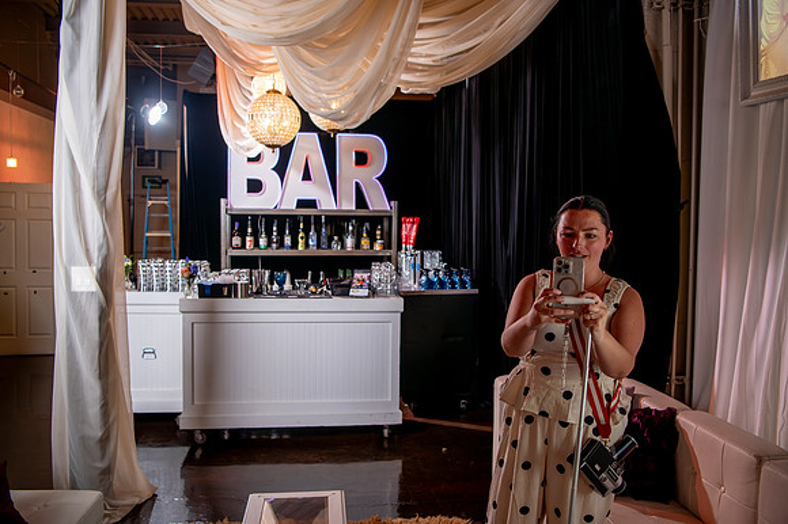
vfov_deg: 43.4
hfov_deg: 61.8
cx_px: 394
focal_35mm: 30
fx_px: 659
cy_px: 262
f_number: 3.5
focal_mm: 29
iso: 640
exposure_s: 1/320
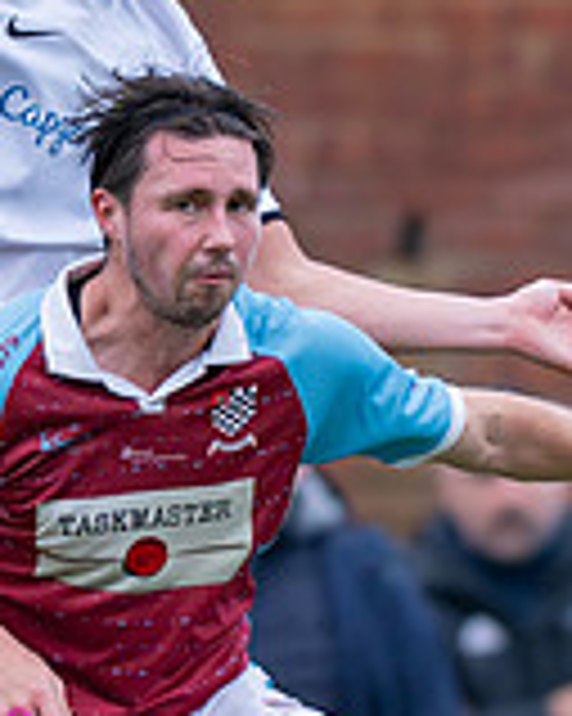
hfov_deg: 0.6
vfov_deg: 0.8
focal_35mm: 2485
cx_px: 535
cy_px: 870
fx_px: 52636
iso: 1600
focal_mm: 300
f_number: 2.8
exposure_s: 1/1250
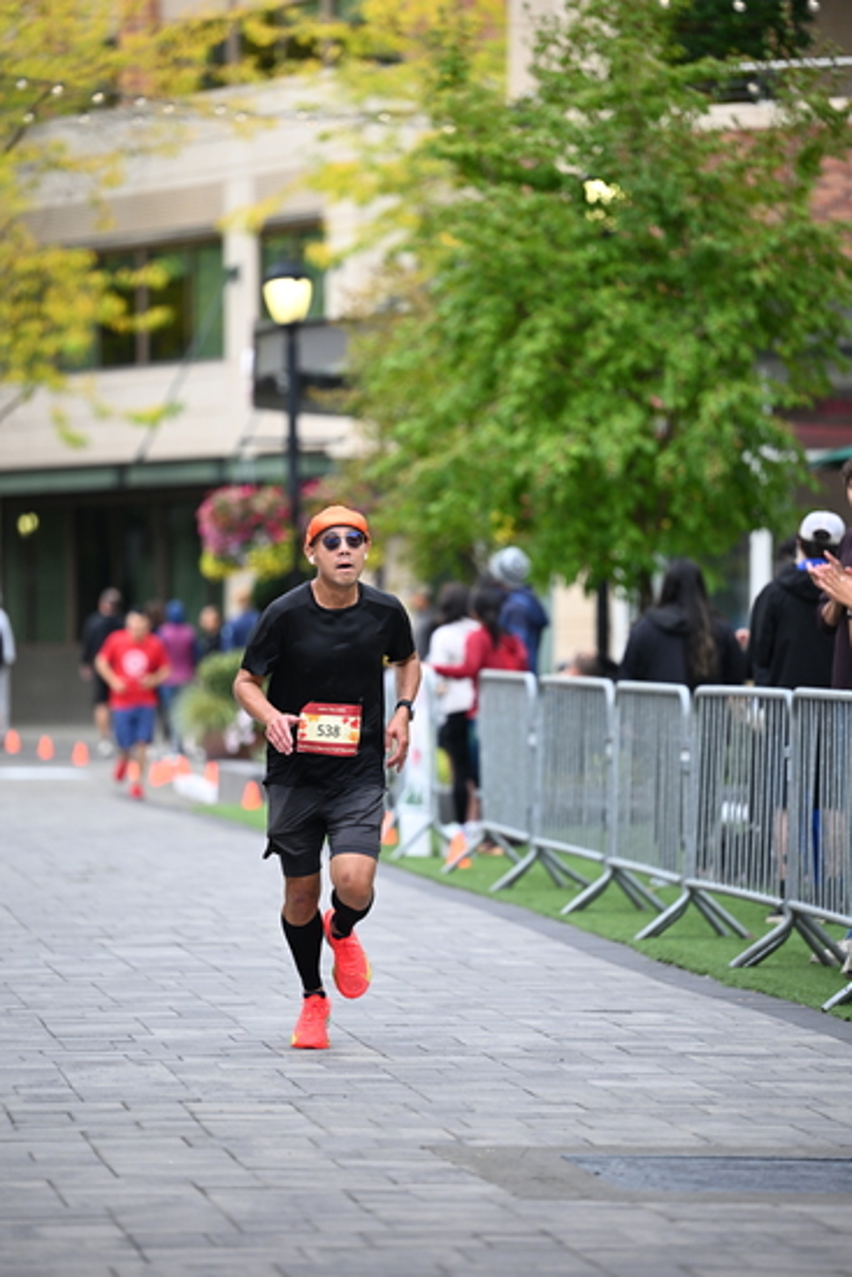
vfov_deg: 12.4
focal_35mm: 165
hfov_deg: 8.3
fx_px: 5853
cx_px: 426
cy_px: 638
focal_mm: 165
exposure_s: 1/1600
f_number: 2.8
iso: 1000
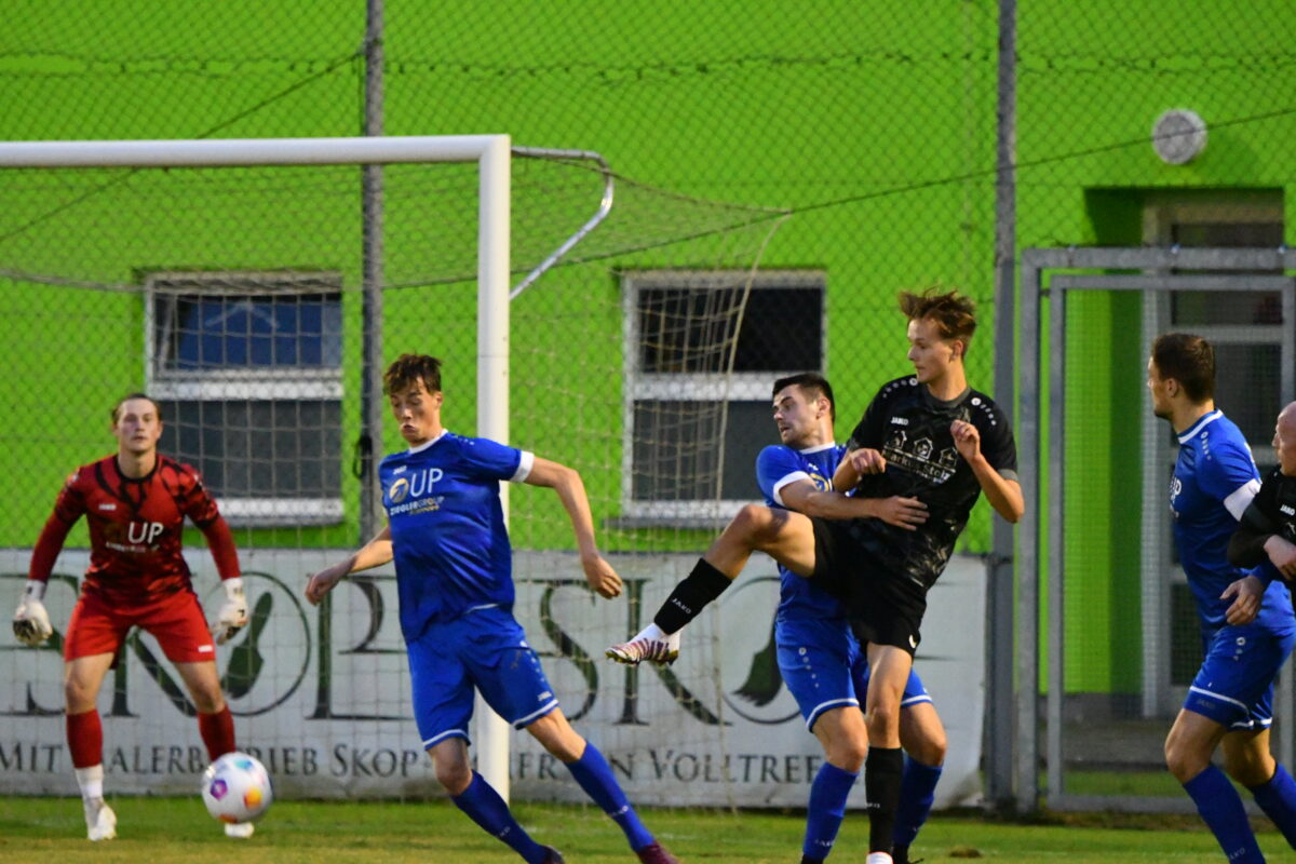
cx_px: 648
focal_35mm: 495
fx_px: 17819
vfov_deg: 2.8
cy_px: 432
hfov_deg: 4.2
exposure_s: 1/400
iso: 12800
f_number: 5.6
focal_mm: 330
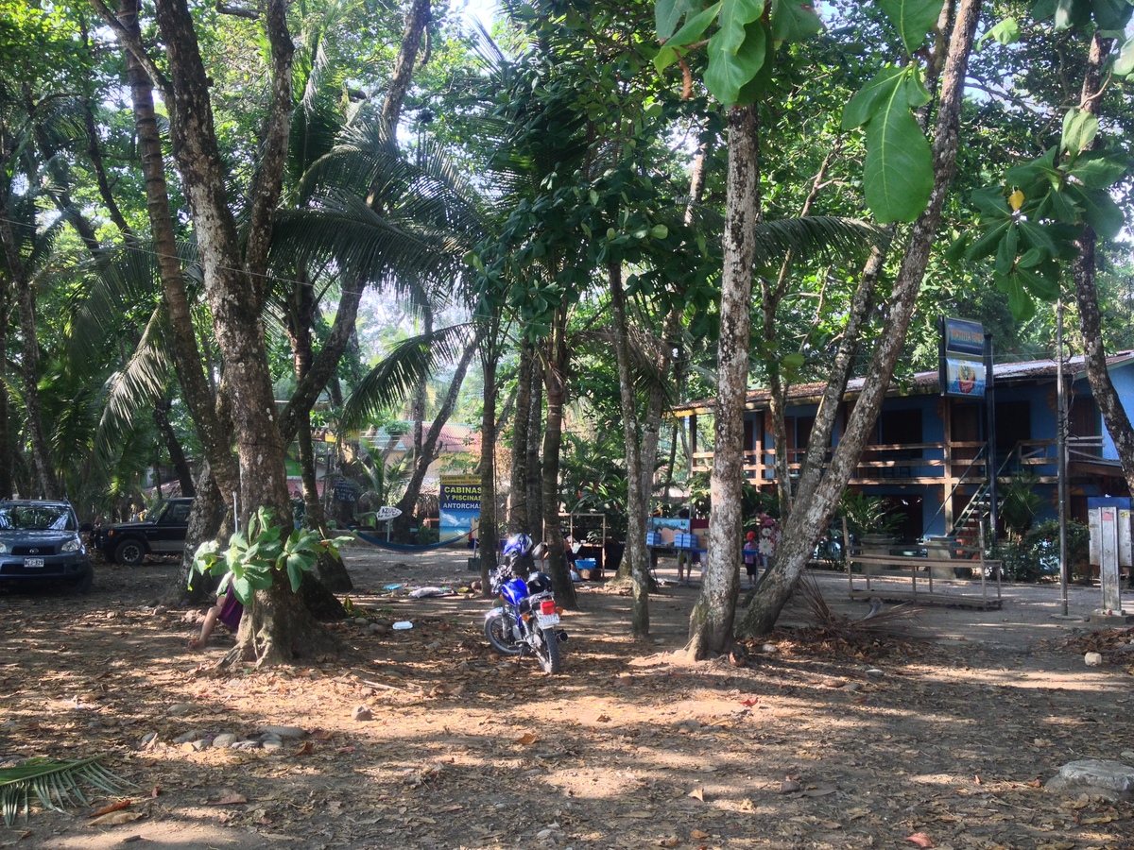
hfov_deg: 52.6
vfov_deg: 40.7
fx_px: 1147
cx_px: 567
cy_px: 425
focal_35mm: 35
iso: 50
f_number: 2.4
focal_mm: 4.28
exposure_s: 1/139
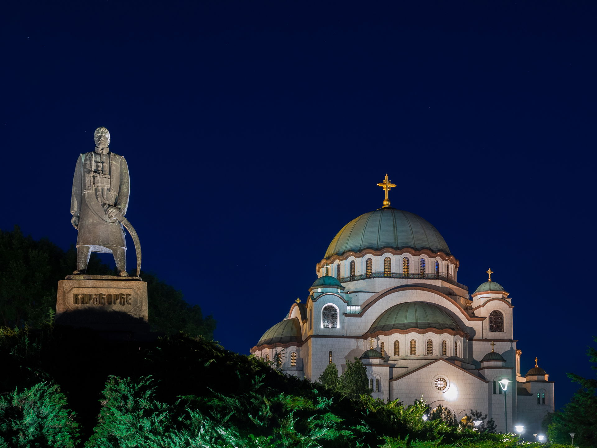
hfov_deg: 38.2
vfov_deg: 29.1
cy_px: 224
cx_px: 298
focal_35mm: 50
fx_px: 862
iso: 200
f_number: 5
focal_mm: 25
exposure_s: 4
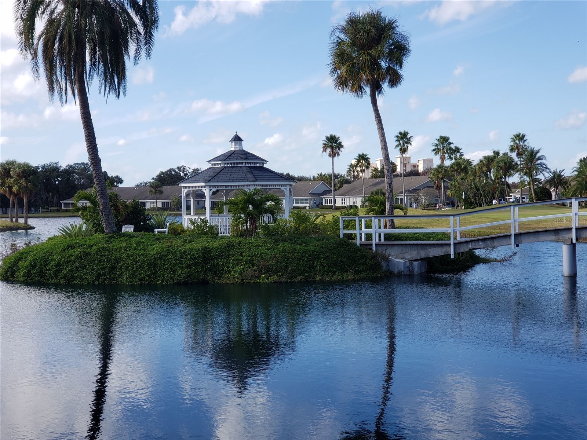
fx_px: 882
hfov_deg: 36.8
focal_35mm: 52
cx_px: 294
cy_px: 220
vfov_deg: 28.0
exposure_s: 1/458
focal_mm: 6
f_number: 2.4
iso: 32
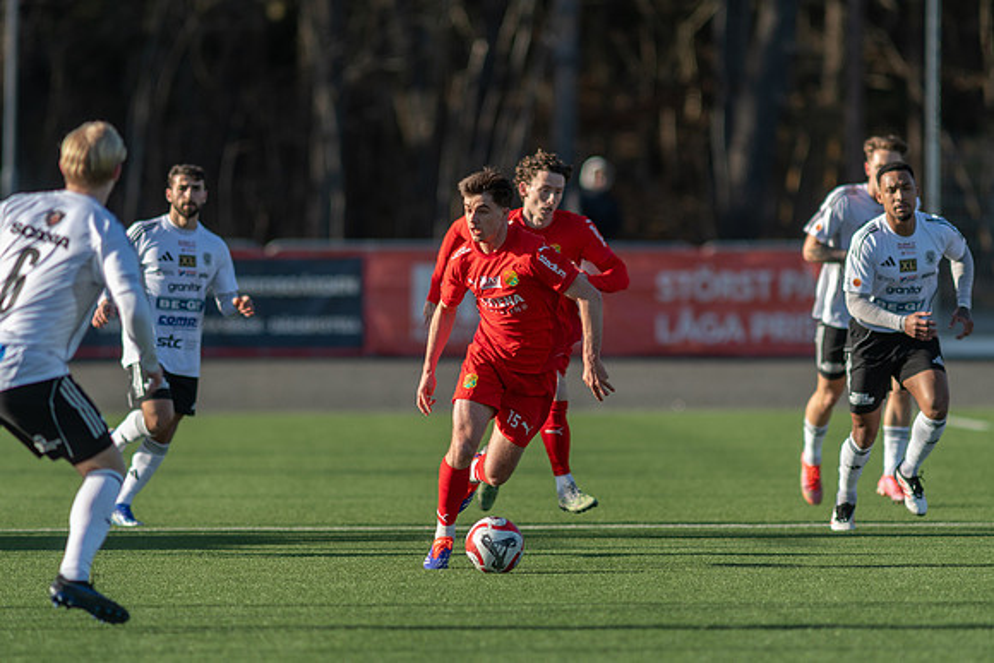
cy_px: 332
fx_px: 12427
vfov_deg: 3.1
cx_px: 497
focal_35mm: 450
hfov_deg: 4.6
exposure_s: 1/1600
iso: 140
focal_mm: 300
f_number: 3.2
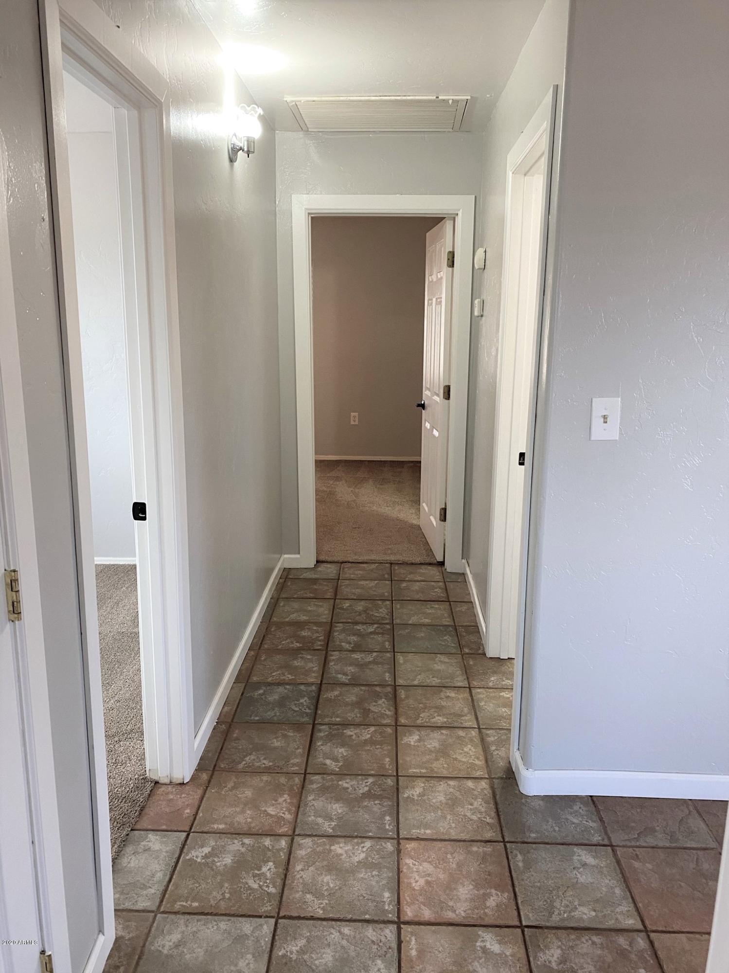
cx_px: 364
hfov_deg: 53.0
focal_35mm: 26
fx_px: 730
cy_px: 486
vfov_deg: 67.3
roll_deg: -1.0
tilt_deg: -11.3
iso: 125
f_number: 1.8
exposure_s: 1/60
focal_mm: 4.25
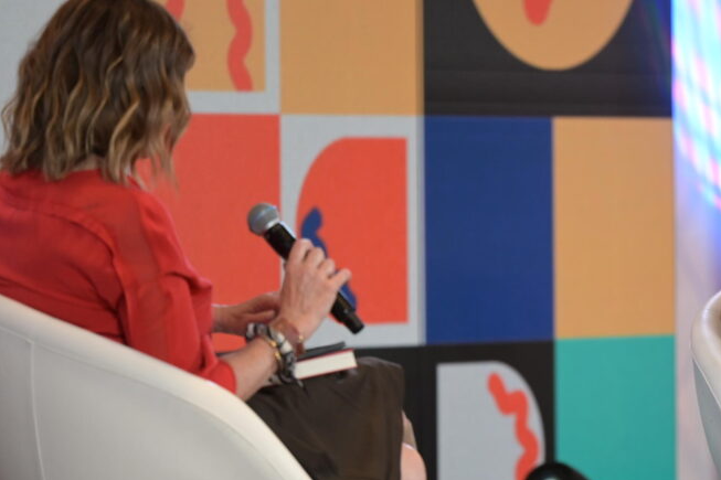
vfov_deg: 4.2
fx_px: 6627
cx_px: 520
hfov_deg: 6.2
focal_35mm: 331
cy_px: 274
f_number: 2.8
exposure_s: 1/400
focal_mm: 180
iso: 720
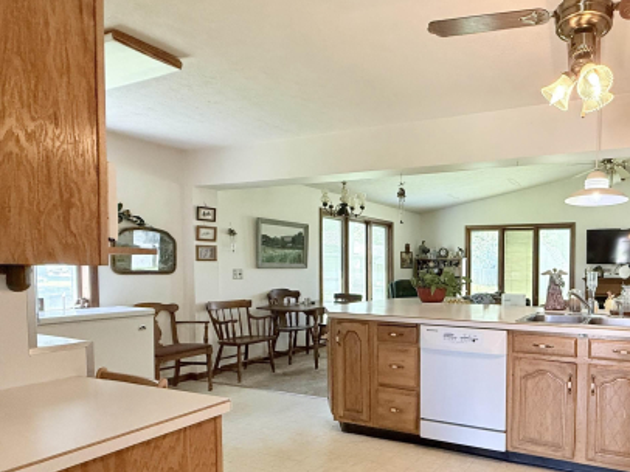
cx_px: 490
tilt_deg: -1.7
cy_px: 284
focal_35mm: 23
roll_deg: -0.3
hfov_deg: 68.0
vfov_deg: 58.3
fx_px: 418
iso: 400
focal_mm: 2.22
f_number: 2.2
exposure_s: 1/120
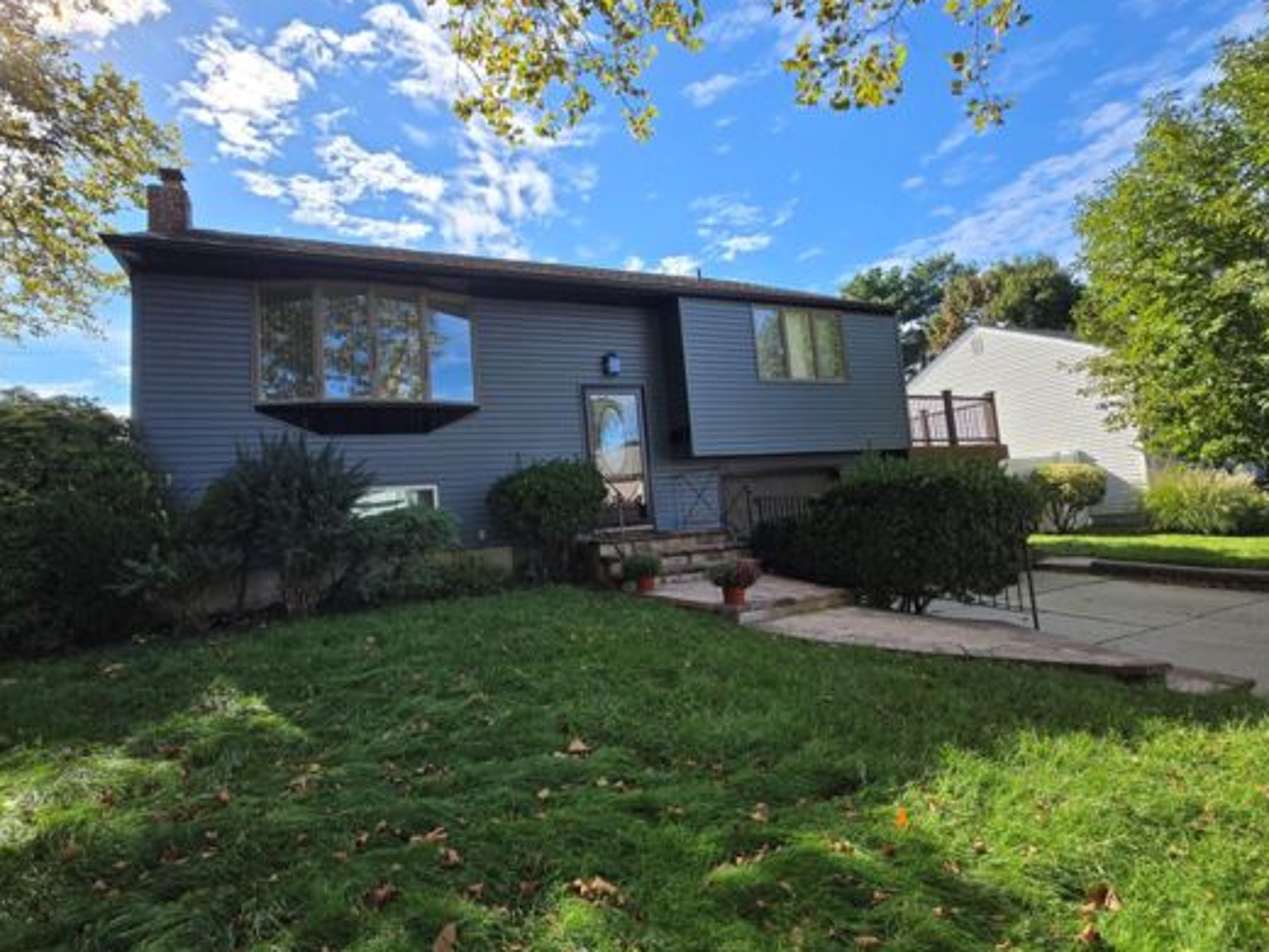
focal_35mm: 16
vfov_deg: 78.1
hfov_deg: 94.3
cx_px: 581
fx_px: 587
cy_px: 471
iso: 25
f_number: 2.2
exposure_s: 1/671
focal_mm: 1.7
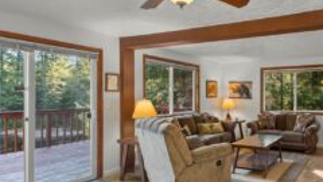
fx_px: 240
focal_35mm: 28
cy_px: 102
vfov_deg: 41.4
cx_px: 229
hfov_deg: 65.1
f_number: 8
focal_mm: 16
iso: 1000
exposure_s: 1/30
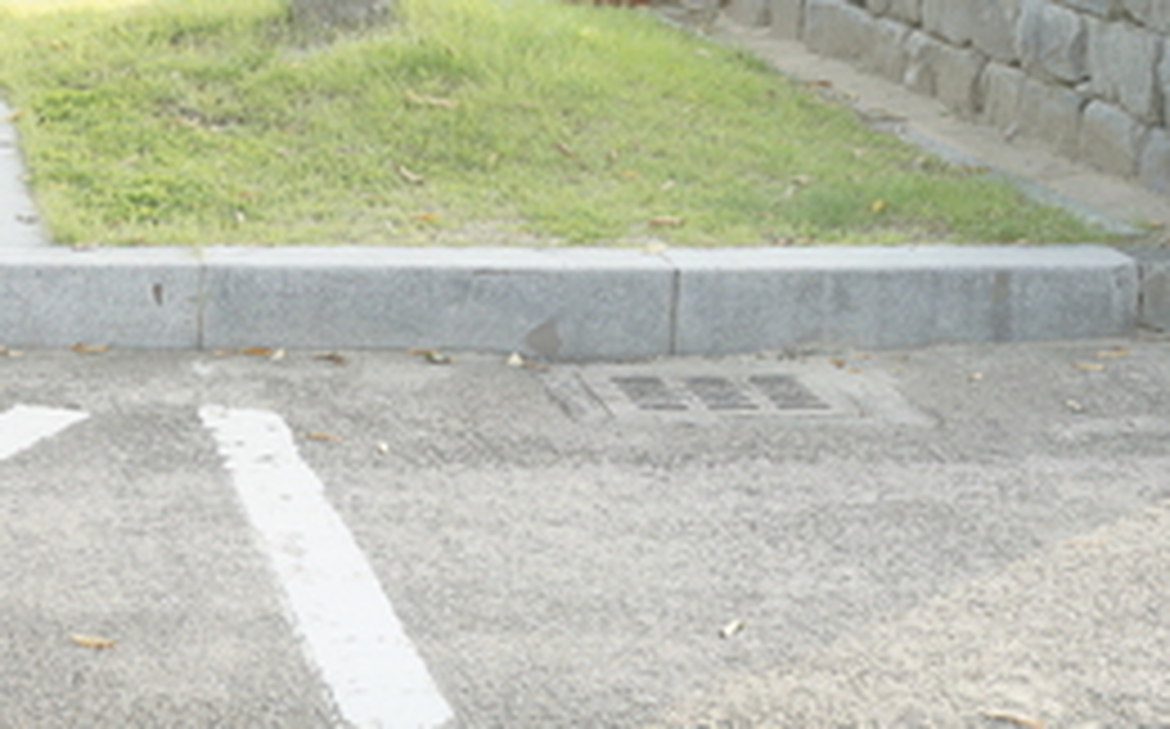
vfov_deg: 13.5
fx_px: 3058
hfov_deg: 21.1
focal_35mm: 96
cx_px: 52
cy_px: 171
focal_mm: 35
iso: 200
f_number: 4.5
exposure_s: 1/80
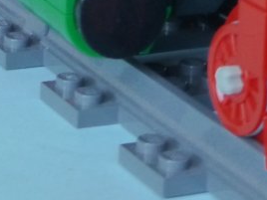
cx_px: -62
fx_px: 1882
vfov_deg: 5.9
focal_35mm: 244
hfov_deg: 8.0
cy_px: -246
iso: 400
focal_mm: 9
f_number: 4.4
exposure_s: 1/30
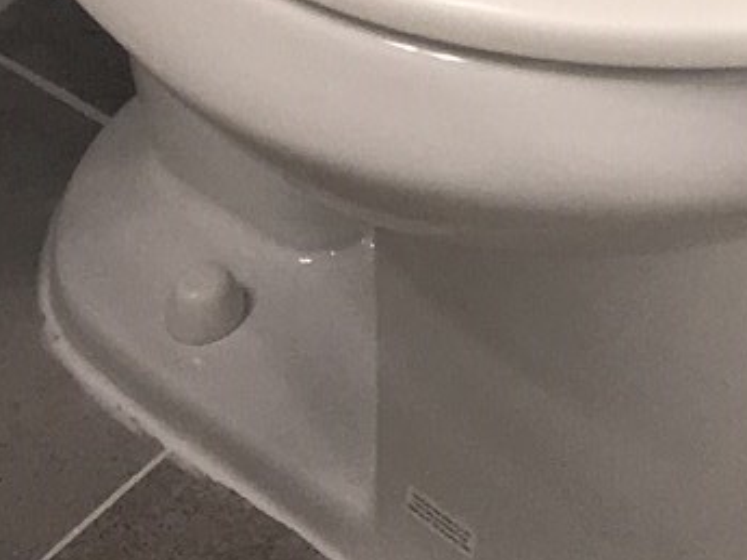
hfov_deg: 11.0
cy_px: -1431
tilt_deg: -18.8
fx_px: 3713
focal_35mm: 172
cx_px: 1191
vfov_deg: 7.1
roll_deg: +1.6
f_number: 2.2
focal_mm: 4.15
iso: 25
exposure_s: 1/30
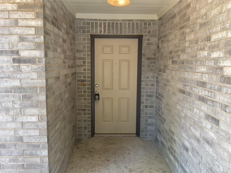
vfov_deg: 48.2
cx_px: 116
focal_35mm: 29
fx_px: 194
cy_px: 86
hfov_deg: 61.7
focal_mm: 3
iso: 40
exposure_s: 1/120
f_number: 1.8
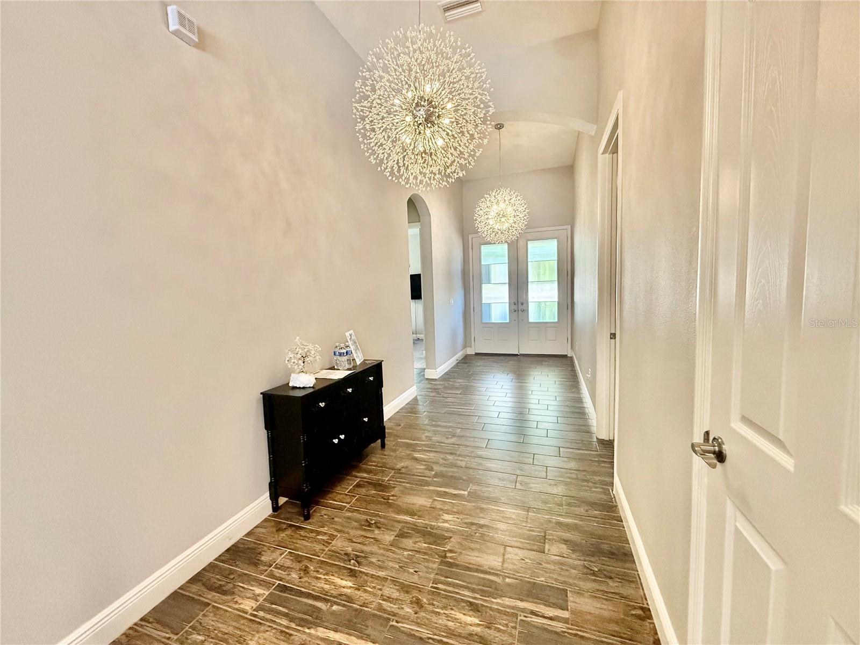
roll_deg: +1.5
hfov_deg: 102.1
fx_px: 348
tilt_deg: -4.8
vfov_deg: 85.7
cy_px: 322
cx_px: 430
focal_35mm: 14
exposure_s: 1/120
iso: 500
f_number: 2.2
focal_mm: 2.22
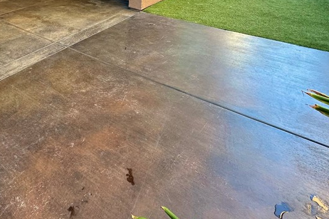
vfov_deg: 39.2
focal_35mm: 28
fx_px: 256
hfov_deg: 62.5
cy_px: -14
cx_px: 91
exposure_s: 1/99
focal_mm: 2.22
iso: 125
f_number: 2.2
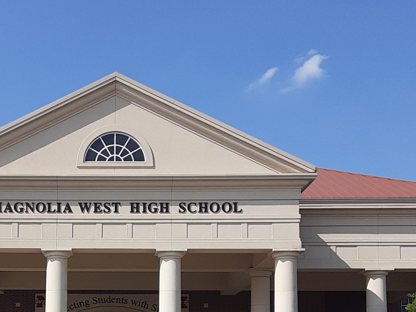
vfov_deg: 23.7
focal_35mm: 59
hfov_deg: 31.9
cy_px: 314
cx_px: 91
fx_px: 709
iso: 40
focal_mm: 2.91
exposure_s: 1/2000
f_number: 1.9
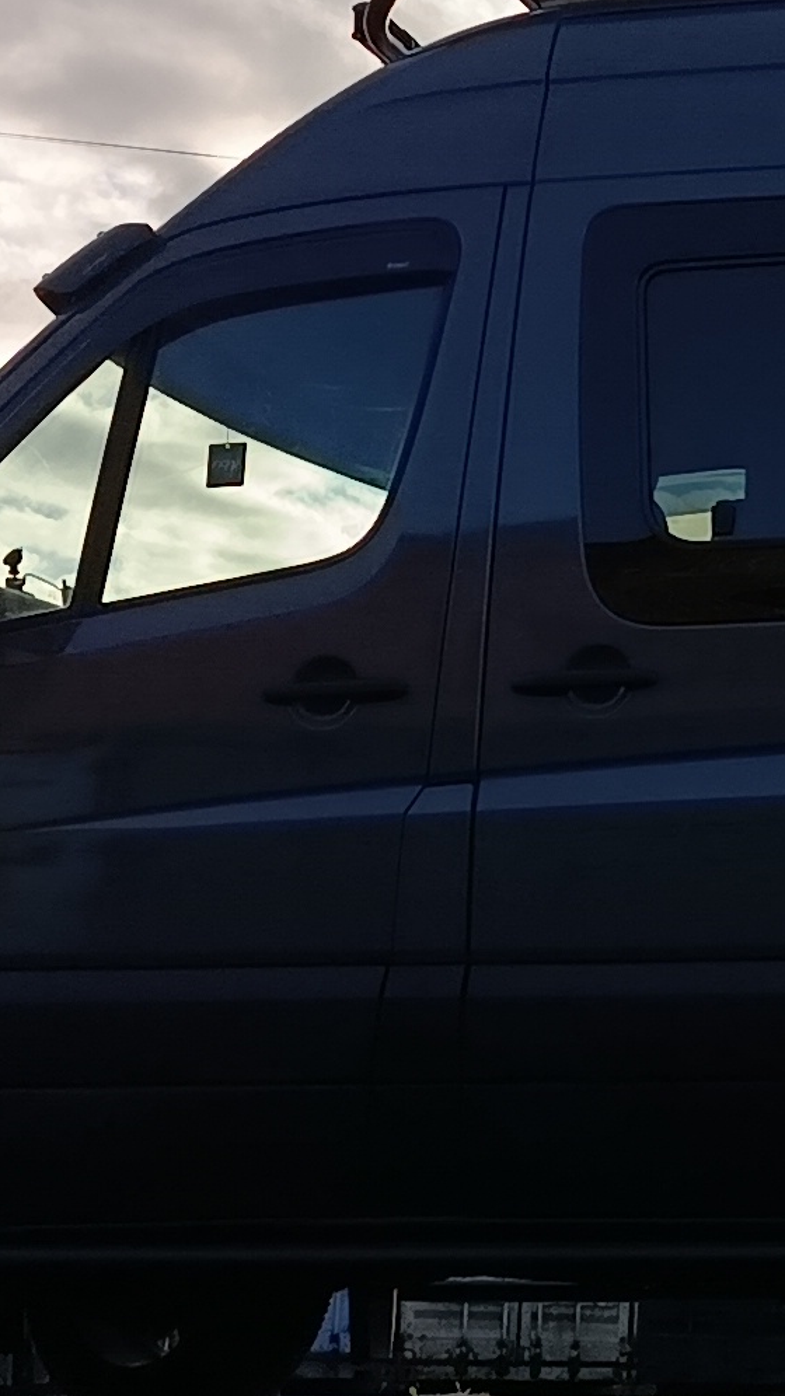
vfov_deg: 20.4
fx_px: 3887
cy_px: 660
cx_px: 1264
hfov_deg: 11.0
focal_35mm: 105
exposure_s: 1/594
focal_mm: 5.24
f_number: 1.7
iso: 52
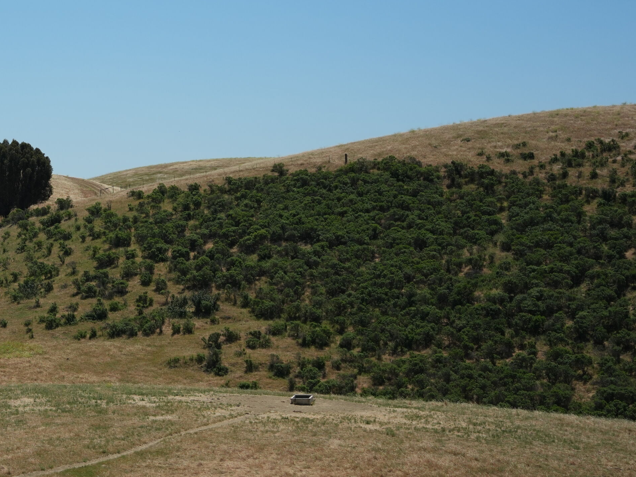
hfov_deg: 17.6
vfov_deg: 13.6
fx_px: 2003
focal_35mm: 109
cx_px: 3
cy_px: 296
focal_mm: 50
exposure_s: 1/3200
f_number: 4.5
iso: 250
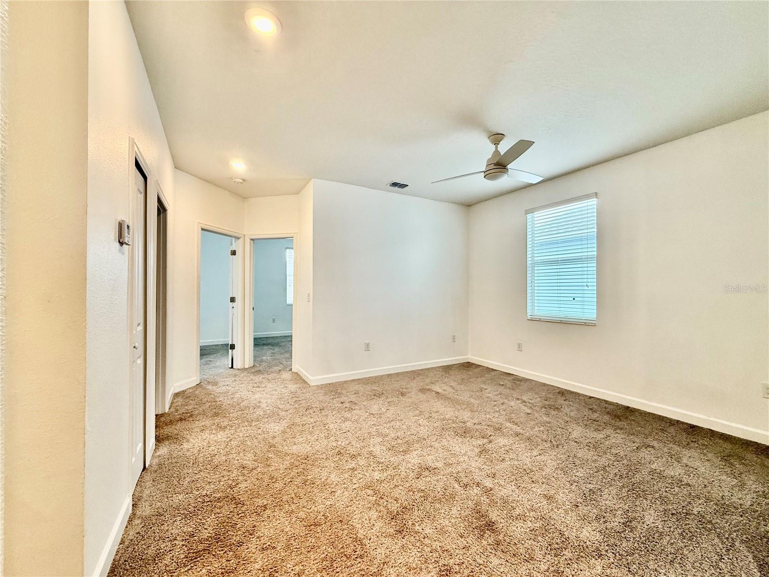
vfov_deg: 85.7
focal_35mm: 14
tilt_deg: +0.5
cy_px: 288
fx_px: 311
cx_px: 384
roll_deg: -0.4
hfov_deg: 102.1
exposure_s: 1/120
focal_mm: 2.22
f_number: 2.2
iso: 200
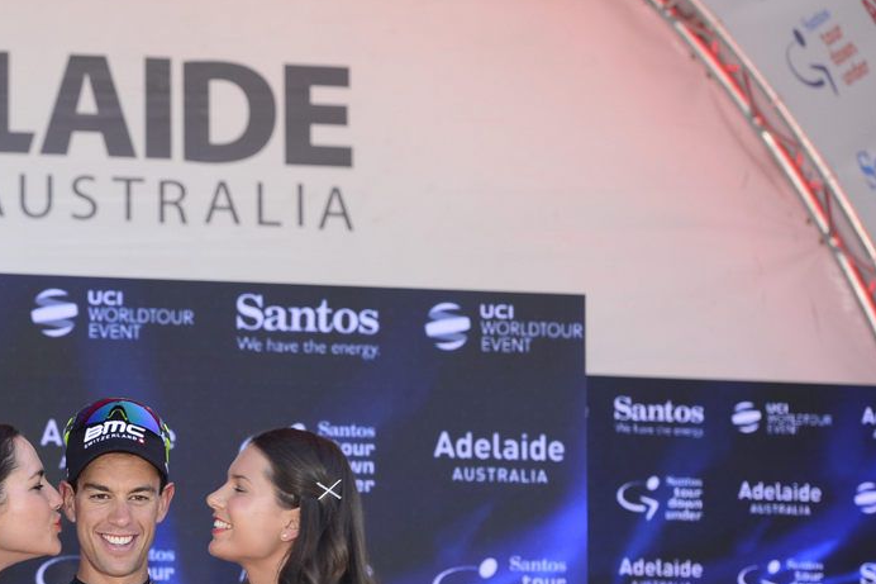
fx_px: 3795
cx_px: 119
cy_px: 428
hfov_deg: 13.1
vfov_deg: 8.8
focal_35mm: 156
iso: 200
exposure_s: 1/250
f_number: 5
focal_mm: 90
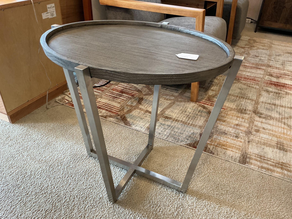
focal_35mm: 29
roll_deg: -1.7
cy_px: 110
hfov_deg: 61.7
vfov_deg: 48.2
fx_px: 245
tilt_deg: -33.4
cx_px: 146
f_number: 1.8
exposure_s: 1/60
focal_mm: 3
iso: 125
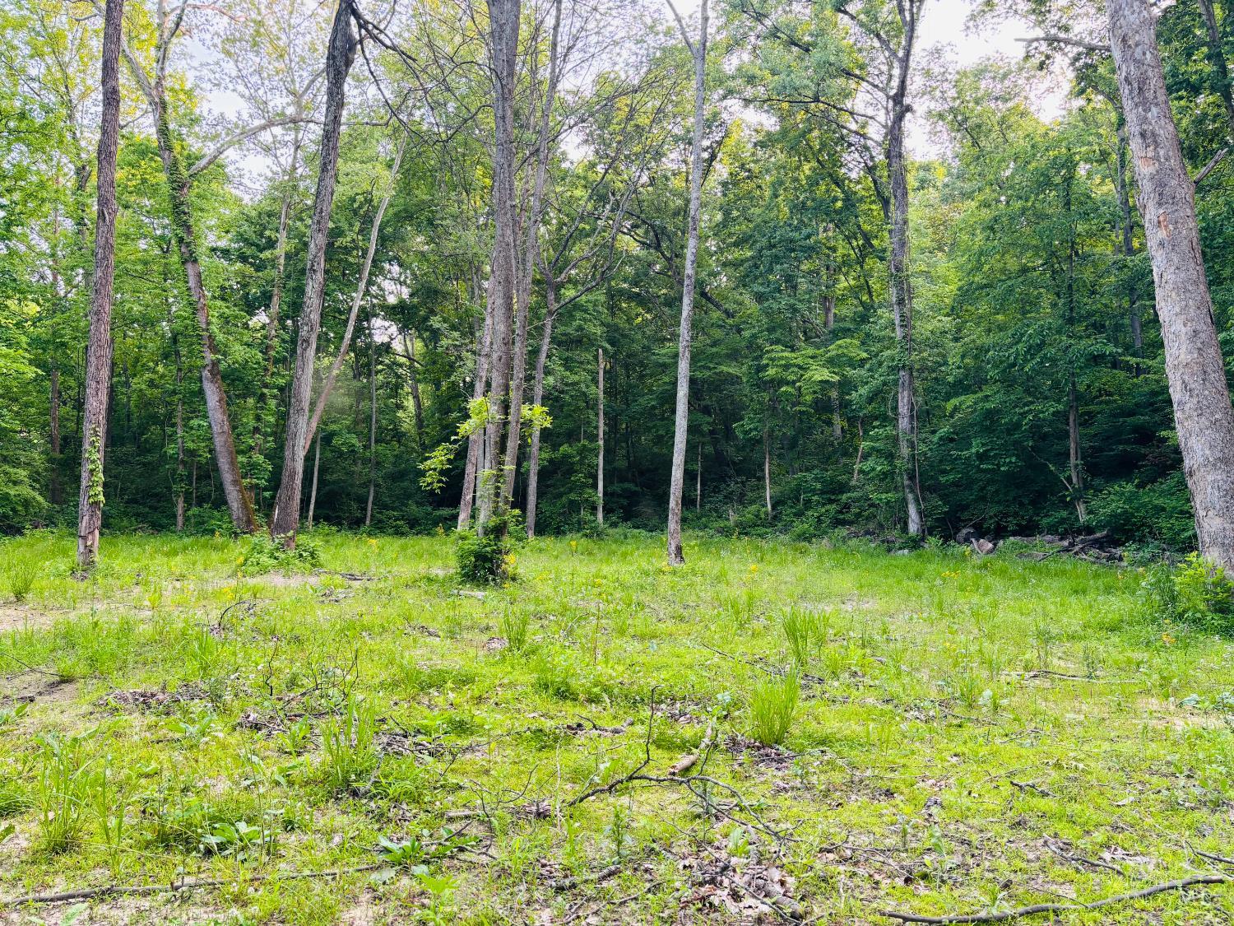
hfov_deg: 67.3
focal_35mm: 26
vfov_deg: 53.1
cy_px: 463
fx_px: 927
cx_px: 617
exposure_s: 1/134
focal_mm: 5.96
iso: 64
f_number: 1.6
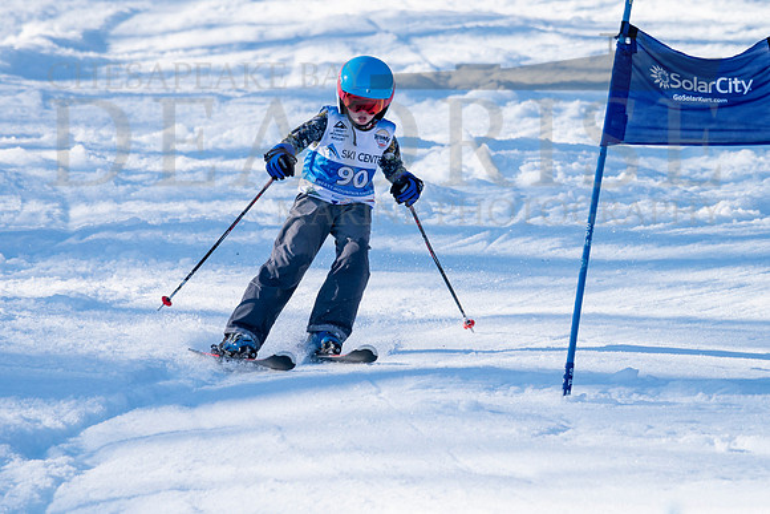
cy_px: 197
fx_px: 15838
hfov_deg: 2.8
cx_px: 408
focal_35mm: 740
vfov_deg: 1.9
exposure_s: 1/2000
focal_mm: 560
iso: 640
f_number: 8
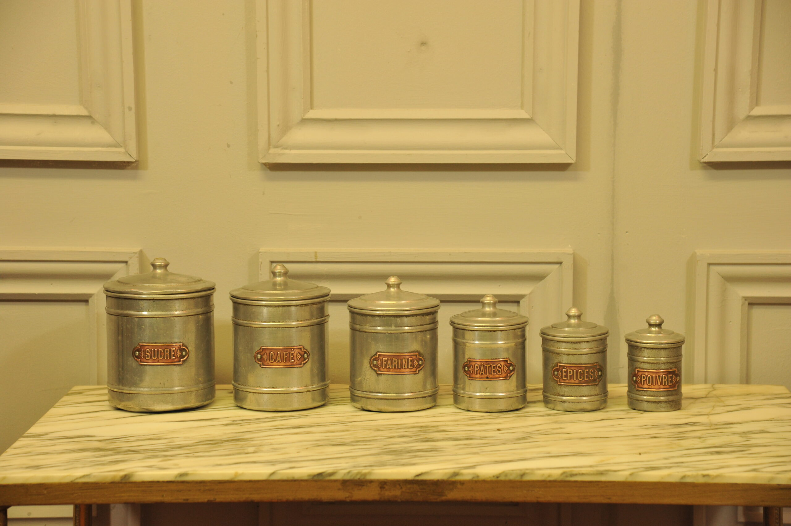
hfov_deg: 22.2
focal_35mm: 92
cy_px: 263
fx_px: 2020
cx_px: 396
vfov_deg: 14.8
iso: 1250
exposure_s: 1/50
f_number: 6.3
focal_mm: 92
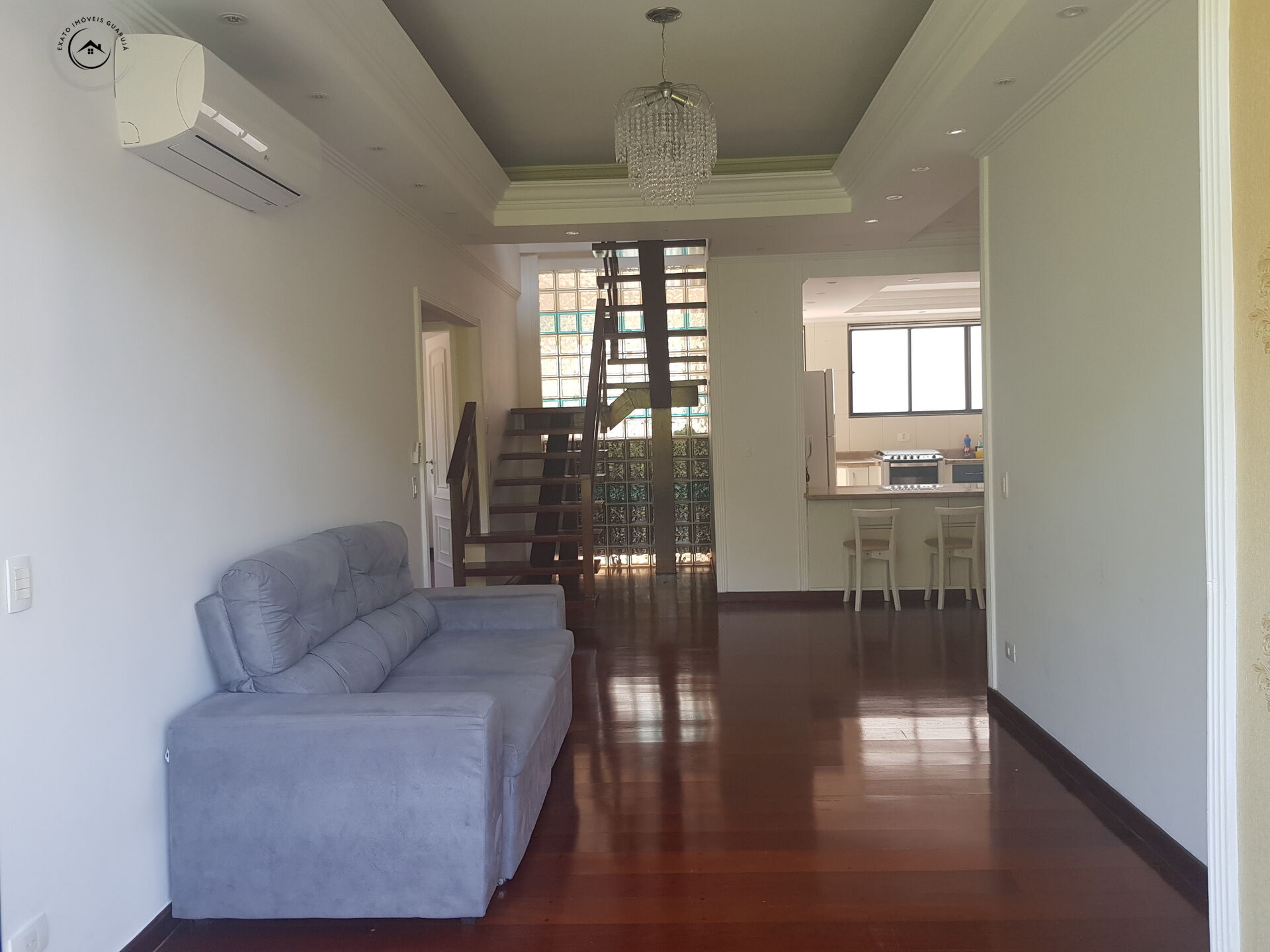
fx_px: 954
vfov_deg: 53.1
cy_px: 476
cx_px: 635
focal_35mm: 26
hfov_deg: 67.3
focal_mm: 4.2
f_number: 1.7
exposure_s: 1/60
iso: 64
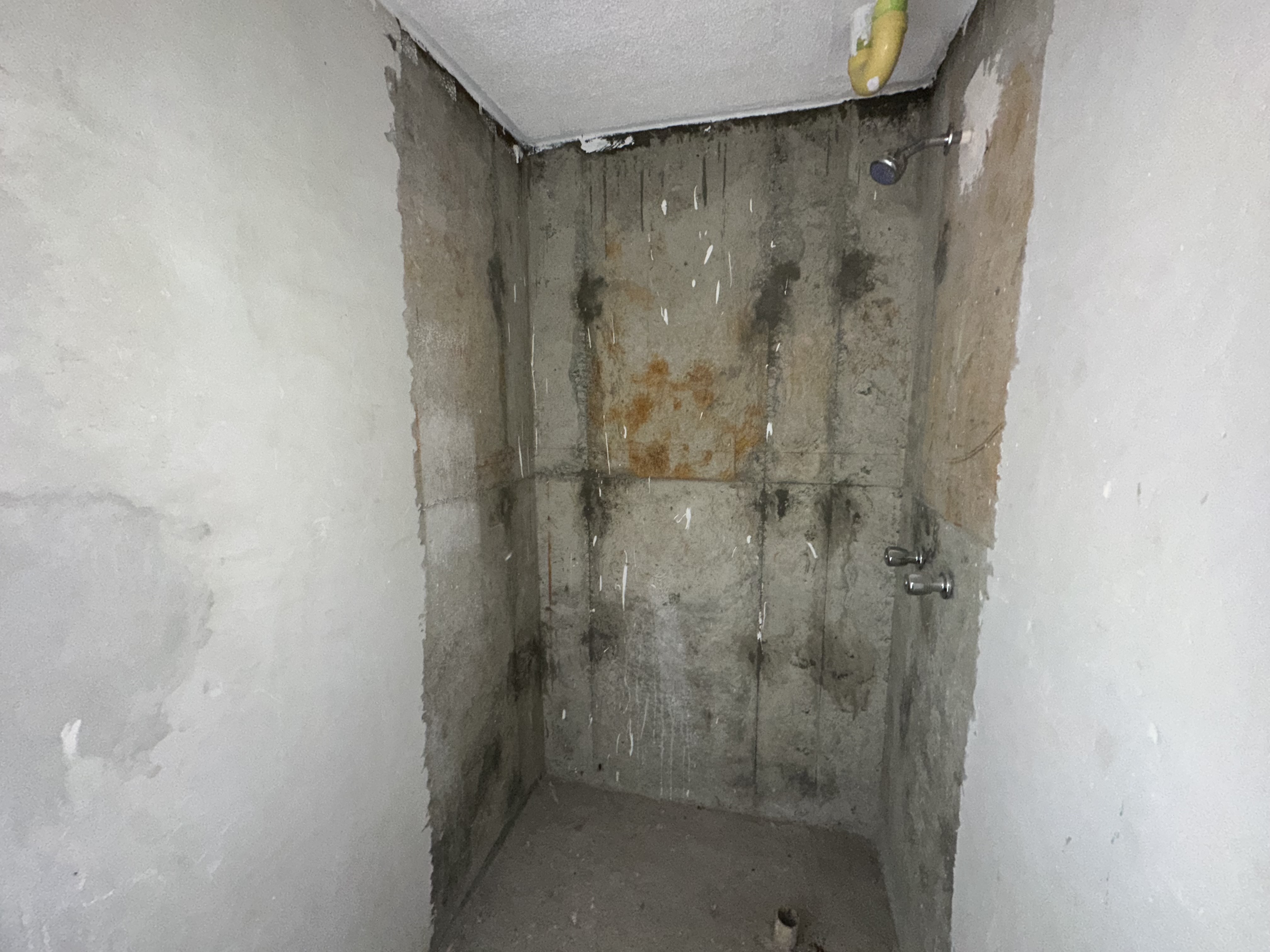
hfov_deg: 102.1
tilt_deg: -7.2
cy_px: 476
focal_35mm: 14
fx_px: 514
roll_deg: +0.6
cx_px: 635
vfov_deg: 85.7
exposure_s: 1/60
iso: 200
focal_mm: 2.22
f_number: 2.2
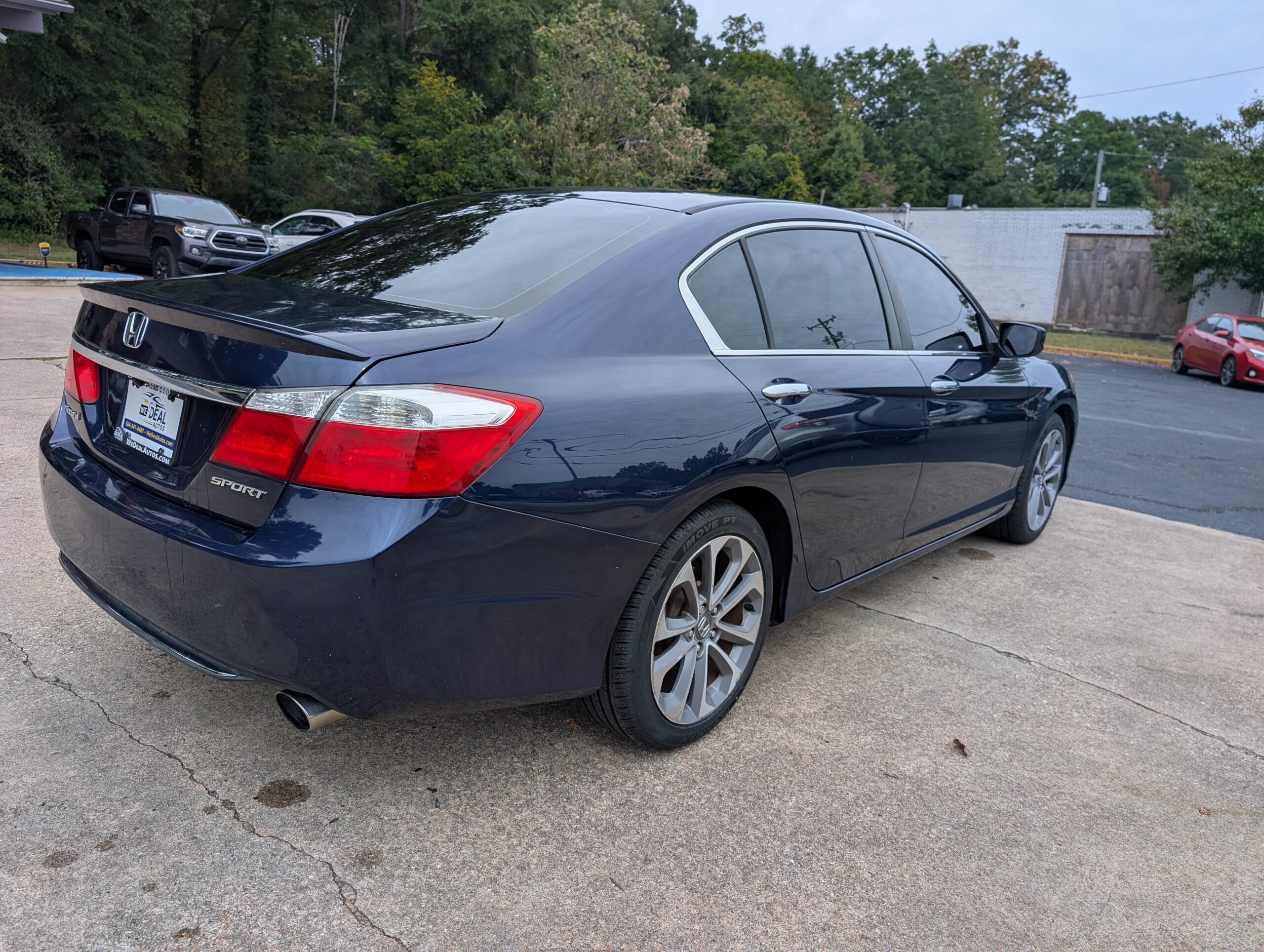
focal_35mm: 24
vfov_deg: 56.9
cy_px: 476
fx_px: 878
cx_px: 632
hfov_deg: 71.5
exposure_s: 1/678
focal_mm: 6.9
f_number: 1.68
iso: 18
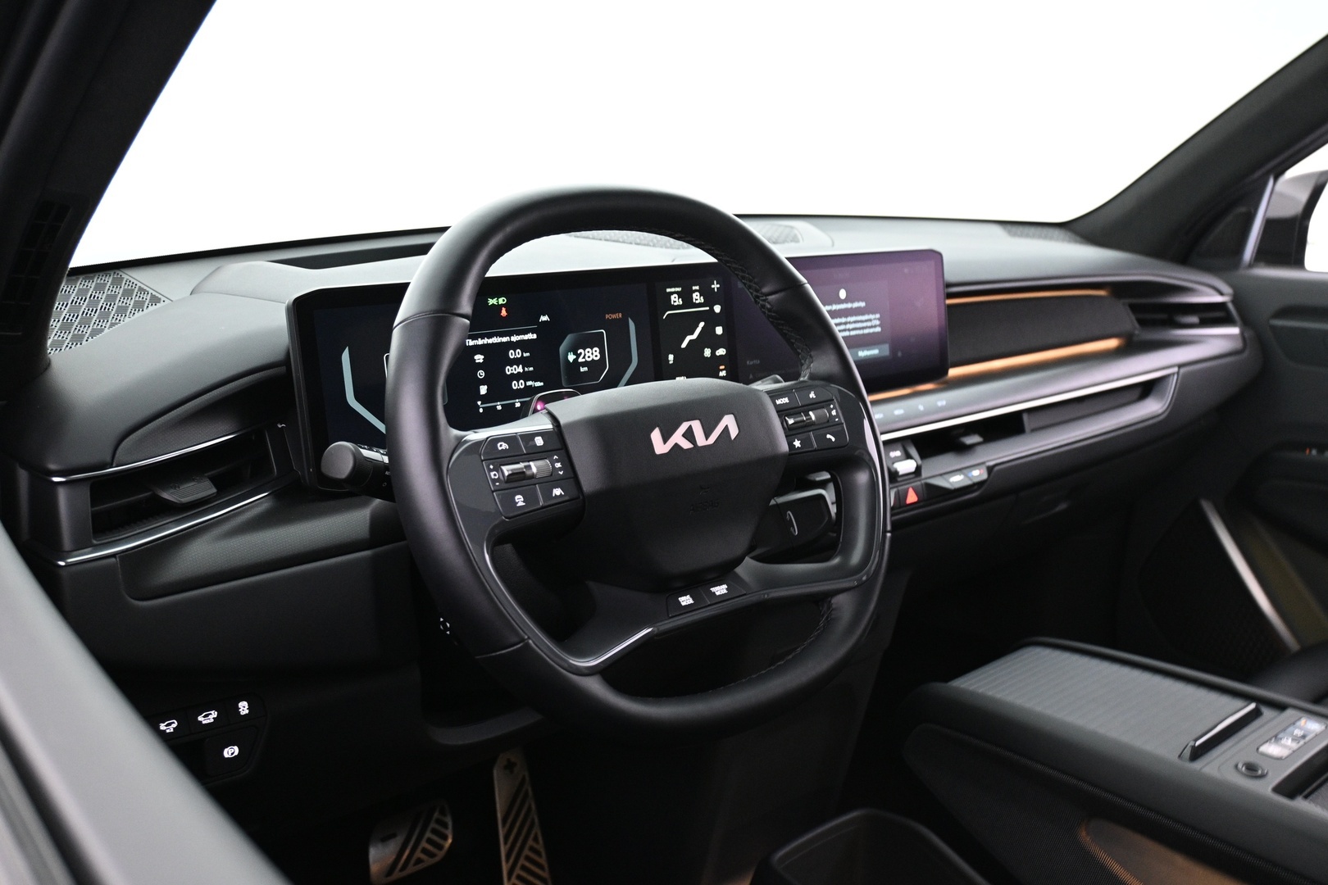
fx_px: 1162
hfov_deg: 59.5
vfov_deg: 41.7
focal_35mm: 32
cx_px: 664
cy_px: 442
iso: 1600
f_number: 4
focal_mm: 21
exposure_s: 1/15
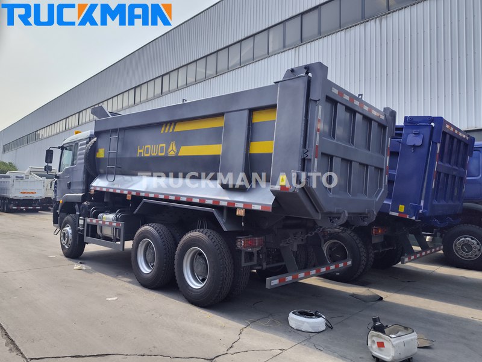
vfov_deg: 58.9
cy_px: 181
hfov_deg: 73.9
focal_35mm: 23
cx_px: 241
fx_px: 320
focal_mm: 6.14
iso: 50
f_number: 1.65
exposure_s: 1/1042
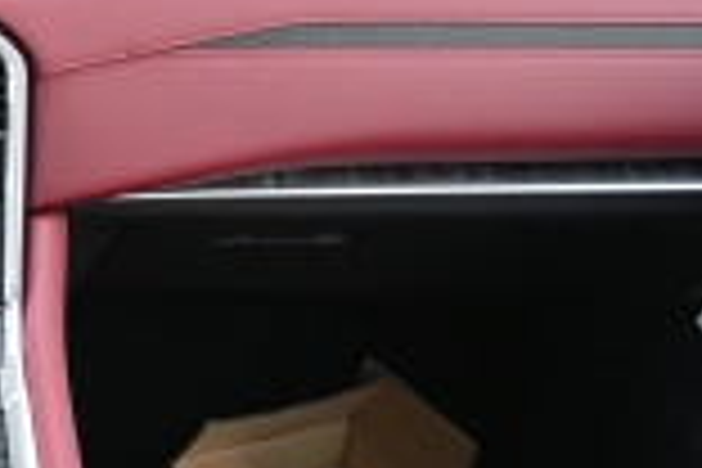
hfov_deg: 23.2
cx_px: -225
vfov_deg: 17.7
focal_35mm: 77
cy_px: 263
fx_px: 1501
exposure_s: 1/160
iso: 400
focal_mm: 16
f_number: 3.5
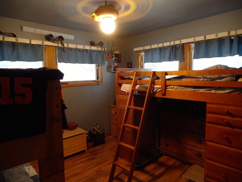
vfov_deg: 58.9
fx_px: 161
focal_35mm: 23
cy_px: 91
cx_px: 121
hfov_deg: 73.9
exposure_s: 1/8
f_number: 2.8
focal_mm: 4.1
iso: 400
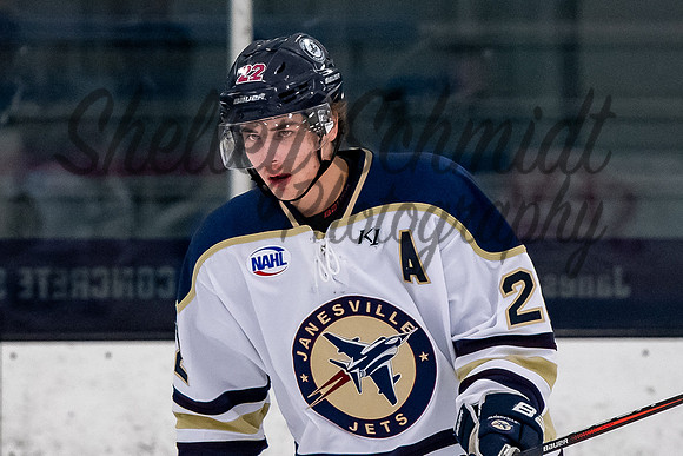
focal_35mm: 591
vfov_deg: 2.3
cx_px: 274
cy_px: 169
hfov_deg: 3.5
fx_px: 11212
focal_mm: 170
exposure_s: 1/800
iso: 2500
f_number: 3.5
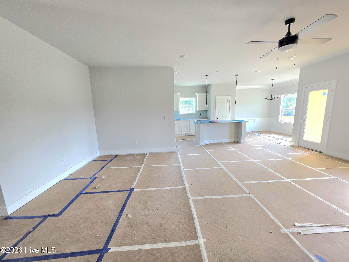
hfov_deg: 106.2
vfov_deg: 89.9
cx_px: 174
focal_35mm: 13
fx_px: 131
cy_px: 131
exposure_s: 1/120
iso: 50
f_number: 1.9
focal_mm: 2.2
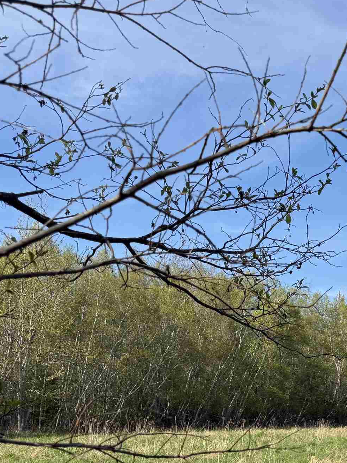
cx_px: 408
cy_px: 369
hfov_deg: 23.9
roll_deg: -0.6
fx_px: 749
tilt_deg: +4.1
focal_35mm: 56
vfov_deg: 33.4
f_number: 1.78
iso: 80
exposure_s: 1/3425
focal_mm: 6.76
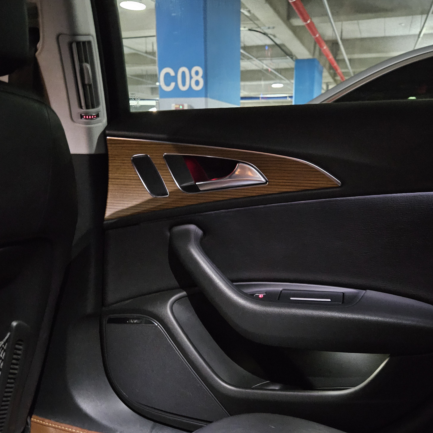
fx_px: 396
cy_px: 218
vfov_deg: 57.3
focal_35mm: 28
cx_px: 248
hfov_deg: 57.1
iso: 5000
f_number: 1.8
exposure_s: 1/15
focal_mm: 5.4
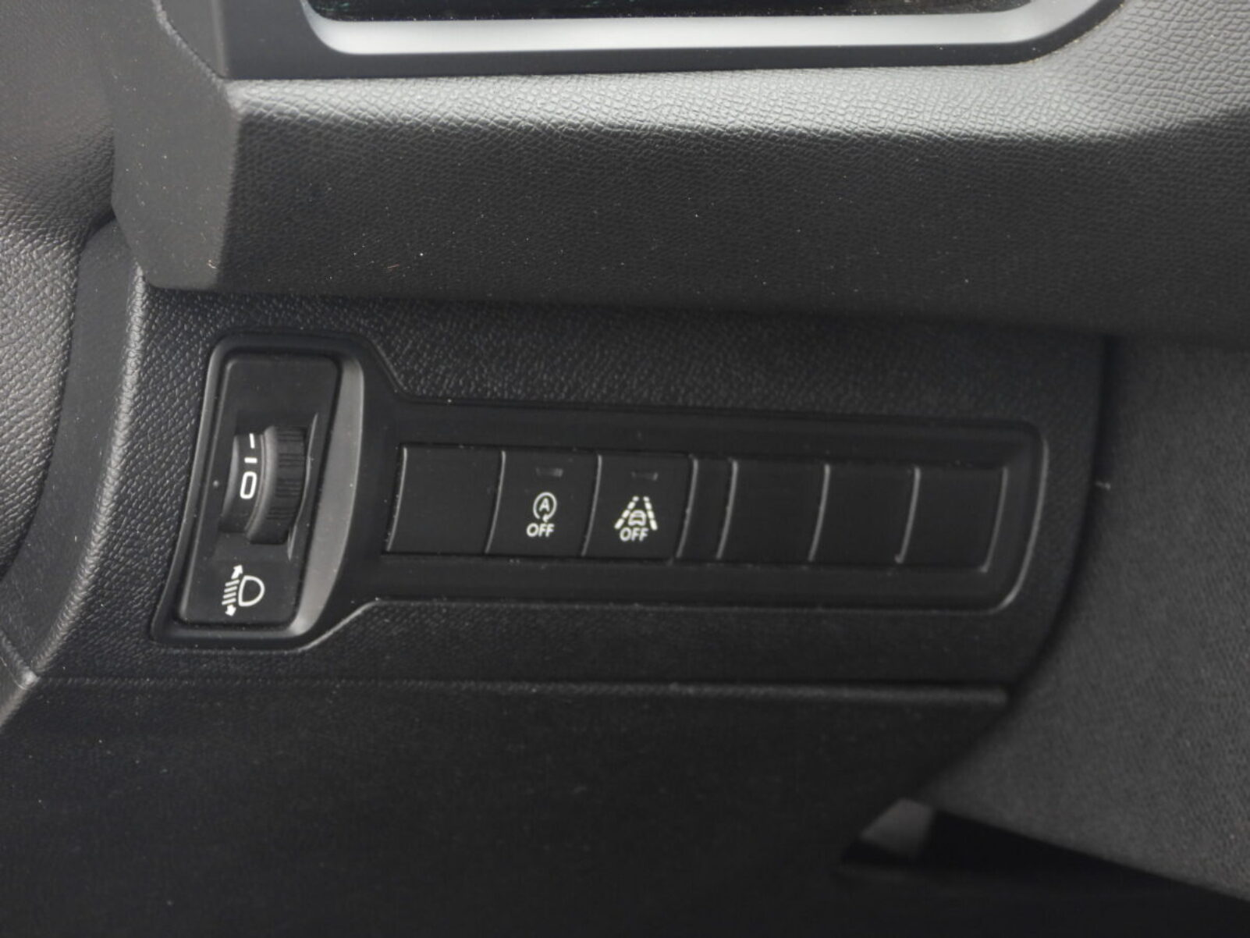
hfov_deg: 10.7
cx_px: 625
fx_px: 6681
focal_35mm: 185
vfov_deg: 8.0
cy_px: 469
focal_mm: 33.2
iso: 360
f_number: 4.5
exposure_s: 1/60
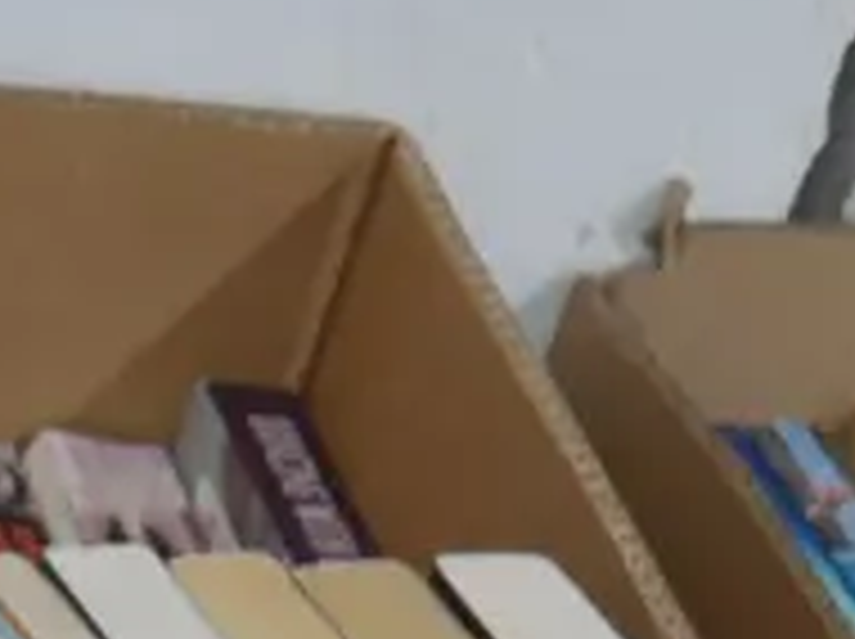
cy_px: 1514
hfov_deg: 9.1
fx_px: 5328
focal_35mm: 216
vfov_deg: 6.5
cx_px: -148
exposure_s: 1/60
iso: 1000
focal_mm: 20
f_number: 4.4
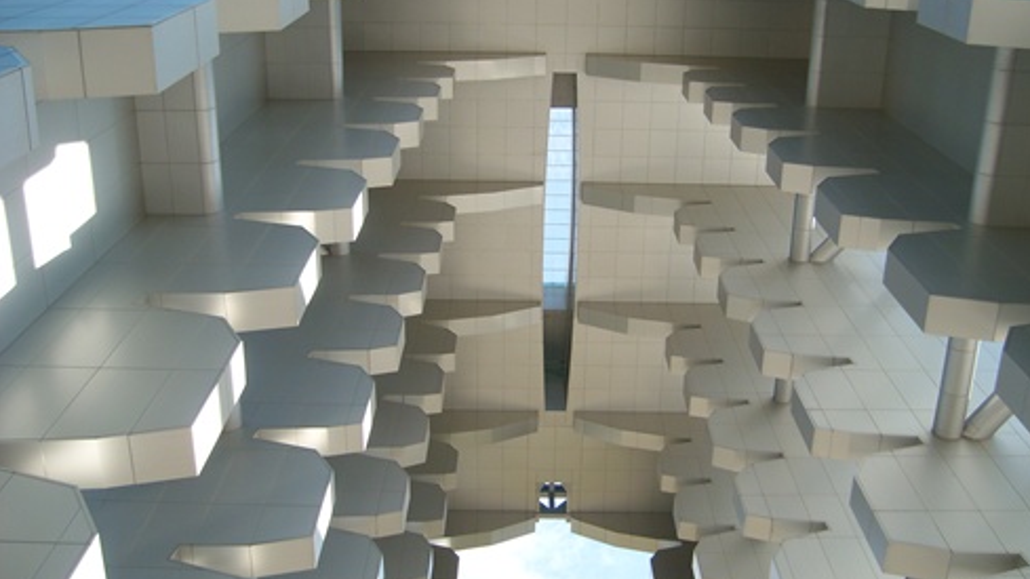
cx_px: 522
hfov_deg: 51.6
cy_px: 281
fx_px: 1065
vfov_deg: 30.4
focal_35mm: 39
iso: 50
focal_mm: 5.8
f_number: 7.1
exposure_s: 1/148
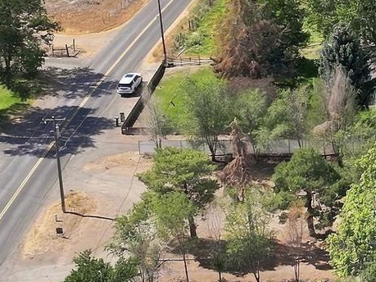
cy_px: 8
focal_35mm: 107
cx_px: 523
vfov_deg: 13.7
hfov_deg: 17.0
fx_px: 1162
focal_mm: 12.3
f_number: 2.8
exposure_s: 1/2500
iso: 130
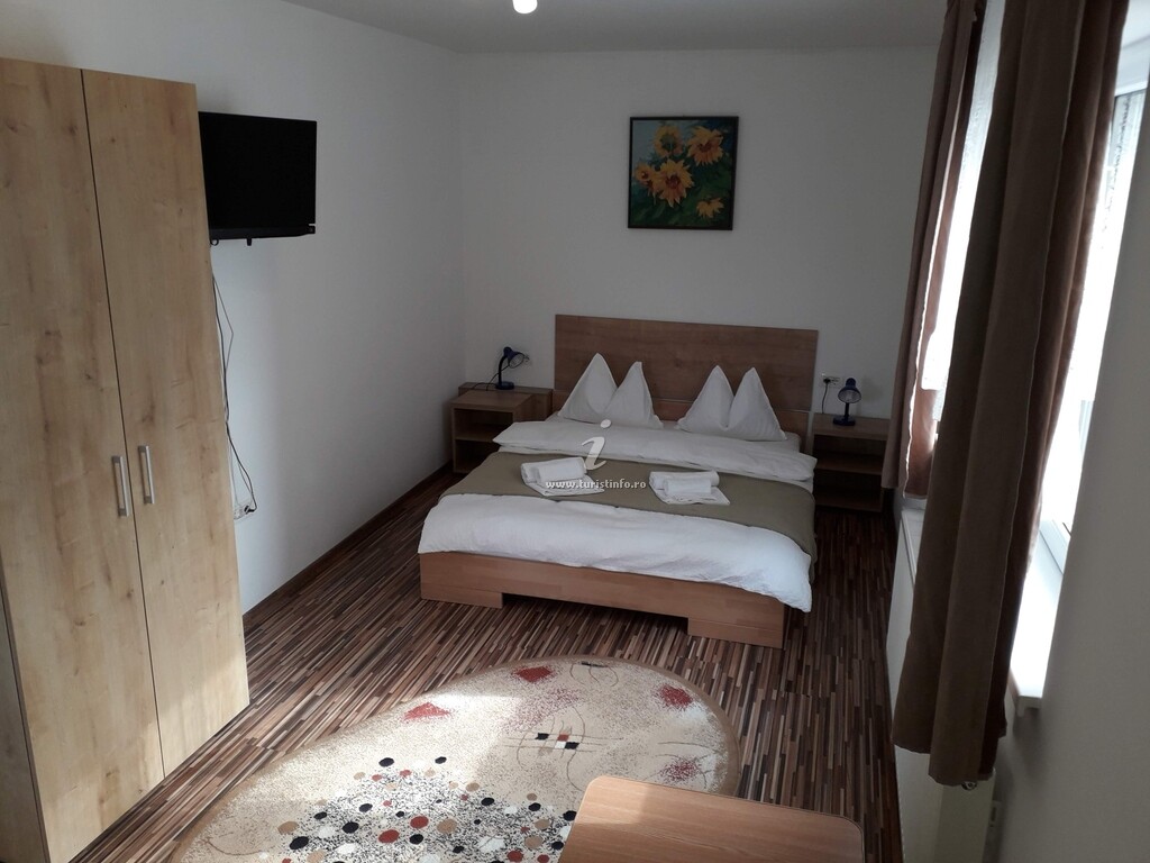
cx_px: 575
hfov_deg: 65.3
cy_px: 432
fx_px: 897
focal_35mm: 27
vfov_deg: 51.4
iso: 40
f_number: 1.9
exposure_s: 1/50
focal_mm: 3.6
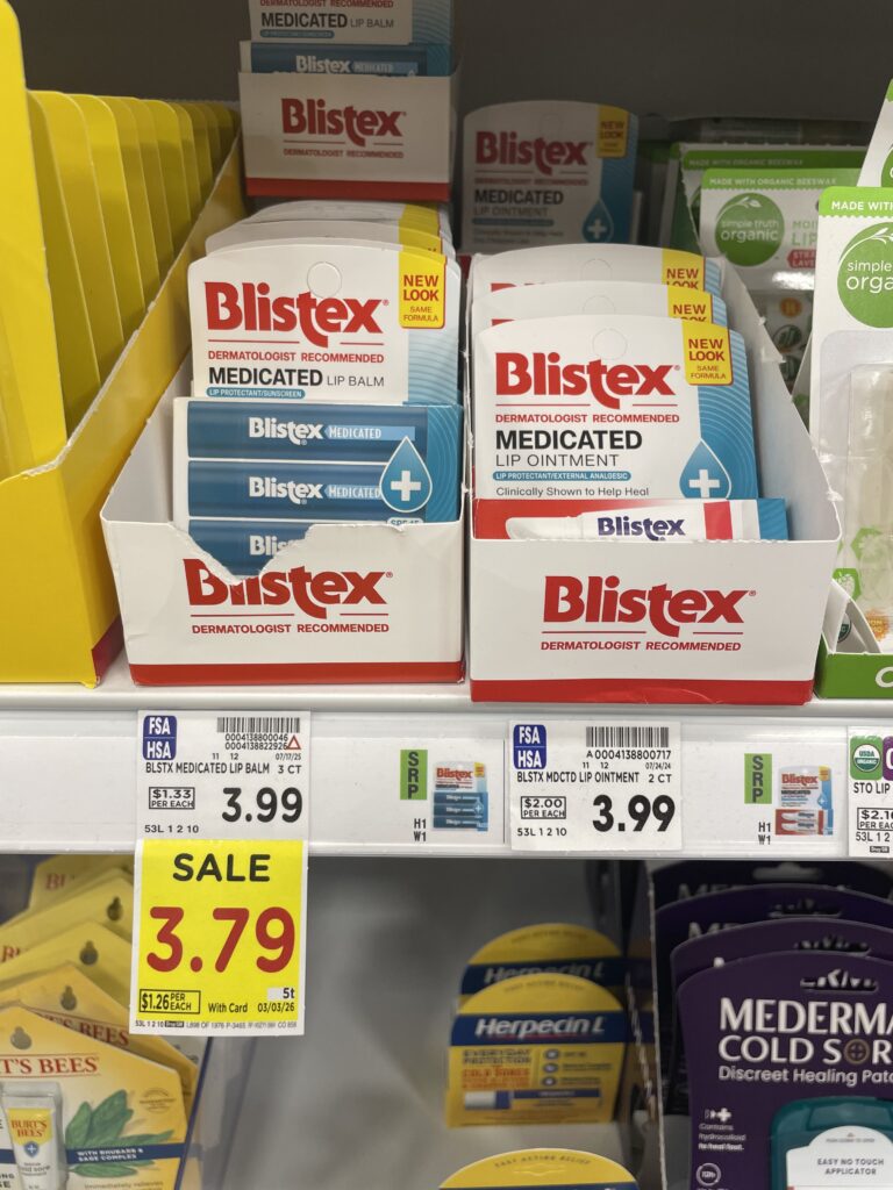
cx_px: 446
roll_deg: +0.1
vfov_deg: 67.3
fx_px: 894
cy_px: 595
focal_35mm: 26
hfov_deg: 53.1
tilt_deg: -28.0
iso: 64
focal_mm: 4.2
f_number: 1.6
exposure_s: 1/63
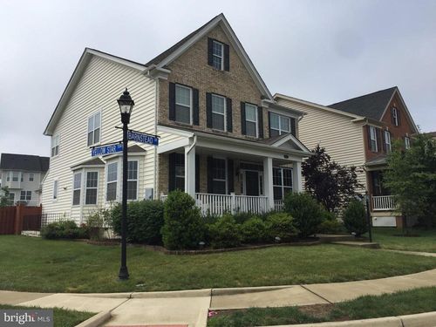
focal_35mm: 29
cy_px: 164
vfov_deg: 48.2
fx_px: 365
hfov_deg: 61.7
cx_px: 218
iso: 32
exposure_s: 1/3597
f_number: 2.2
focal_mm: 4.15
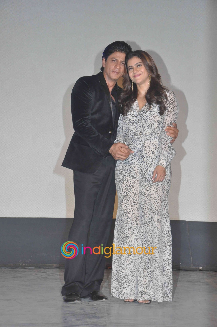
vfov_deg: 20.6
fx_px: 898
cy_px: 164
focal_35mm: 99
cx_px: 108
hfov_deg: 13.8
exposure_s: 1/200
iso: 1000
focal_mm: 66
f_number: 8
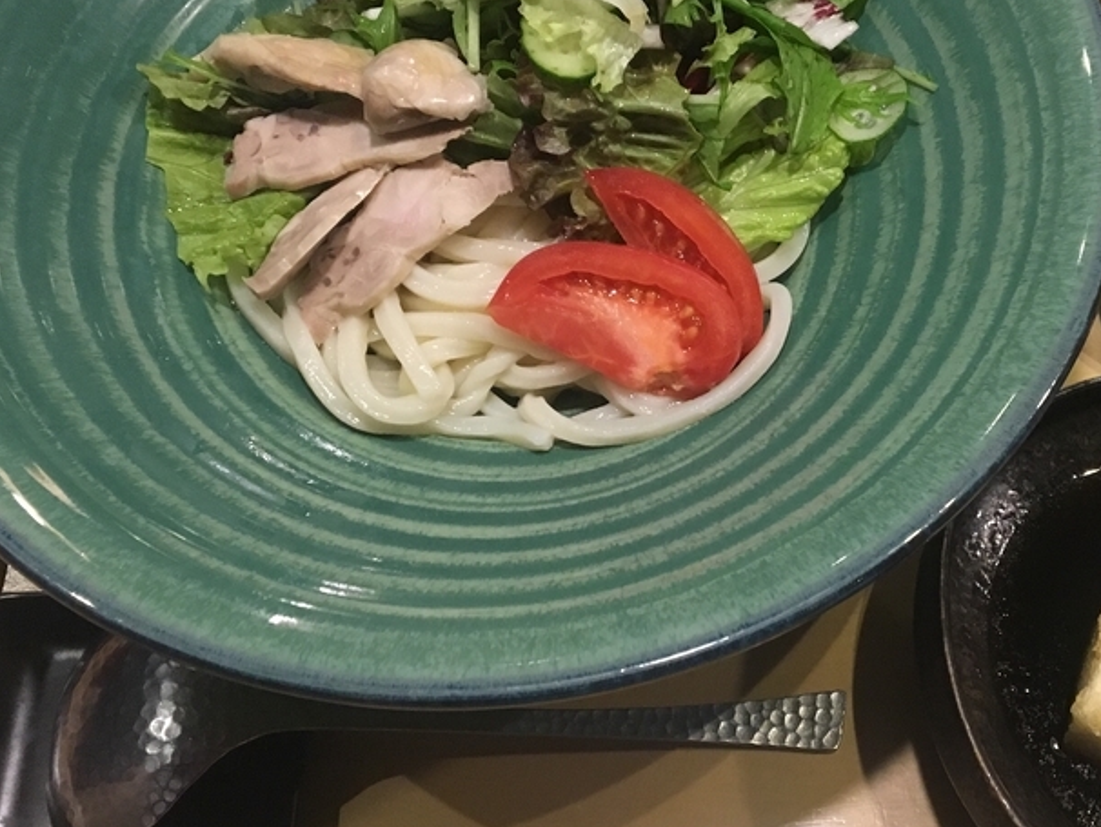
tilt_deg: -63.3
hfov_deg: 38.4
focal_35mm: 49
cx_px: 752
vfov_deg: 29.7
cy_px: 440
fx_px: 1559
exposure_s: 1/30
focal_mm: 4.15
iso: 200
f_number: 2.2
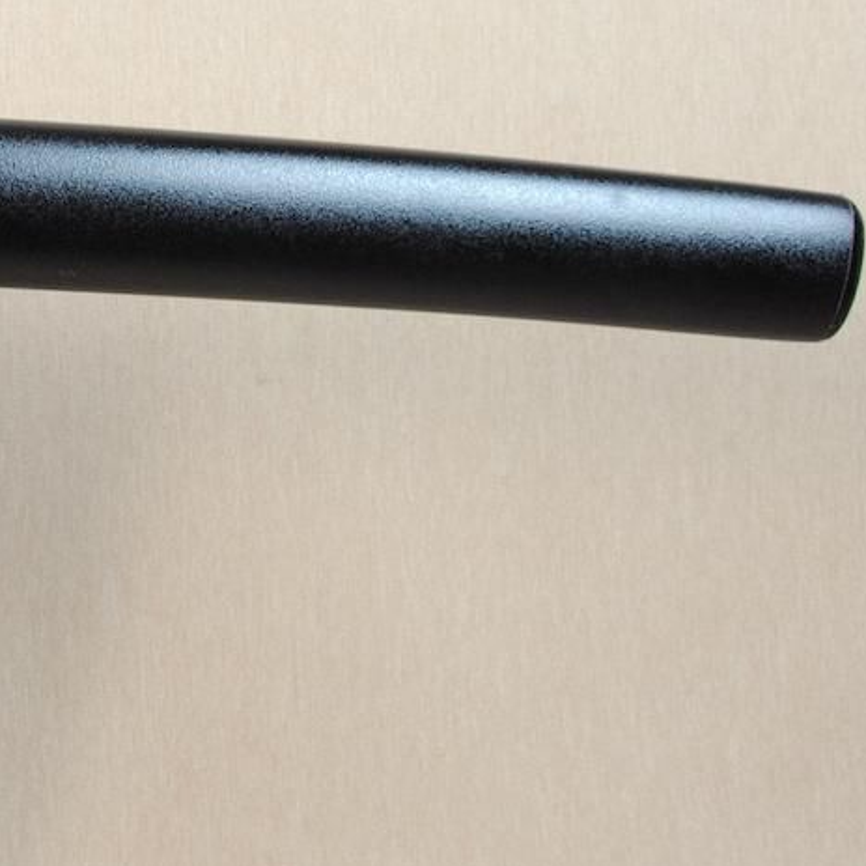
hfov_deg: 20.2
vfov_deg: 22.1
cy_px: 124
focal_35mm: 77
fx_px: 2179
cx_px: -323
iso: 400
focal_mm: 20
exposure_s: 1/2
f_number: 11
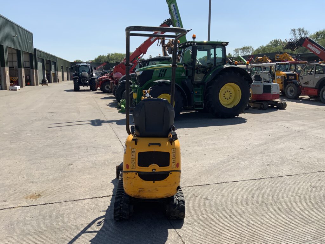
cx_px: 162
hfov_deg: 61.7
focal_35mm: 29
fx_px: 272
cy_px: 122
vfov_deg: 48.2
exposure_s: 1/2538
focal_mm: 3
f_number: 1.8
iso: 20
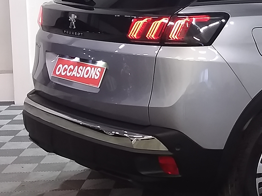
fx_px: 492
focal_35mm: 65
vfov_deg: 22.4
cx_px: 296
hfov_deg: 27.1
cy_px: 56
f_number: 1.9
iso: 160
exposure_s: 1/30
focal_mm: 2.91
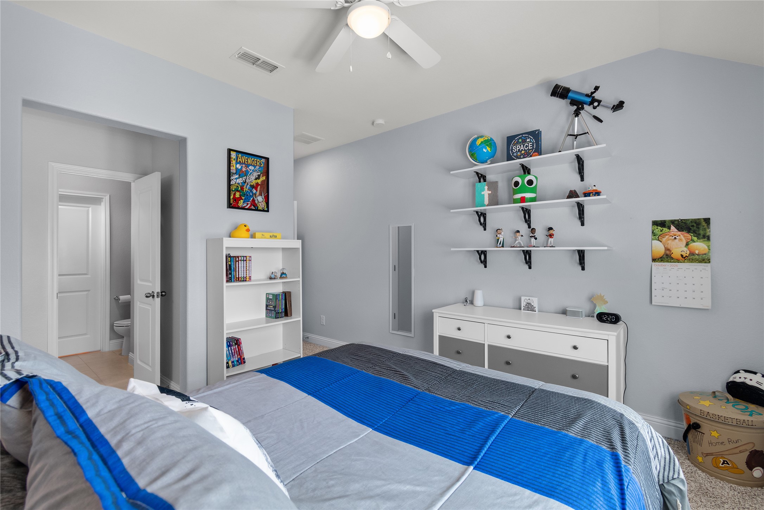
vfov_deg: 77.3
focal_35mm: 15
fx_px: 318
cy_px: 255
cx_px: 382
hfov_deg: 100.4
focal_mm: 10
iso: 320
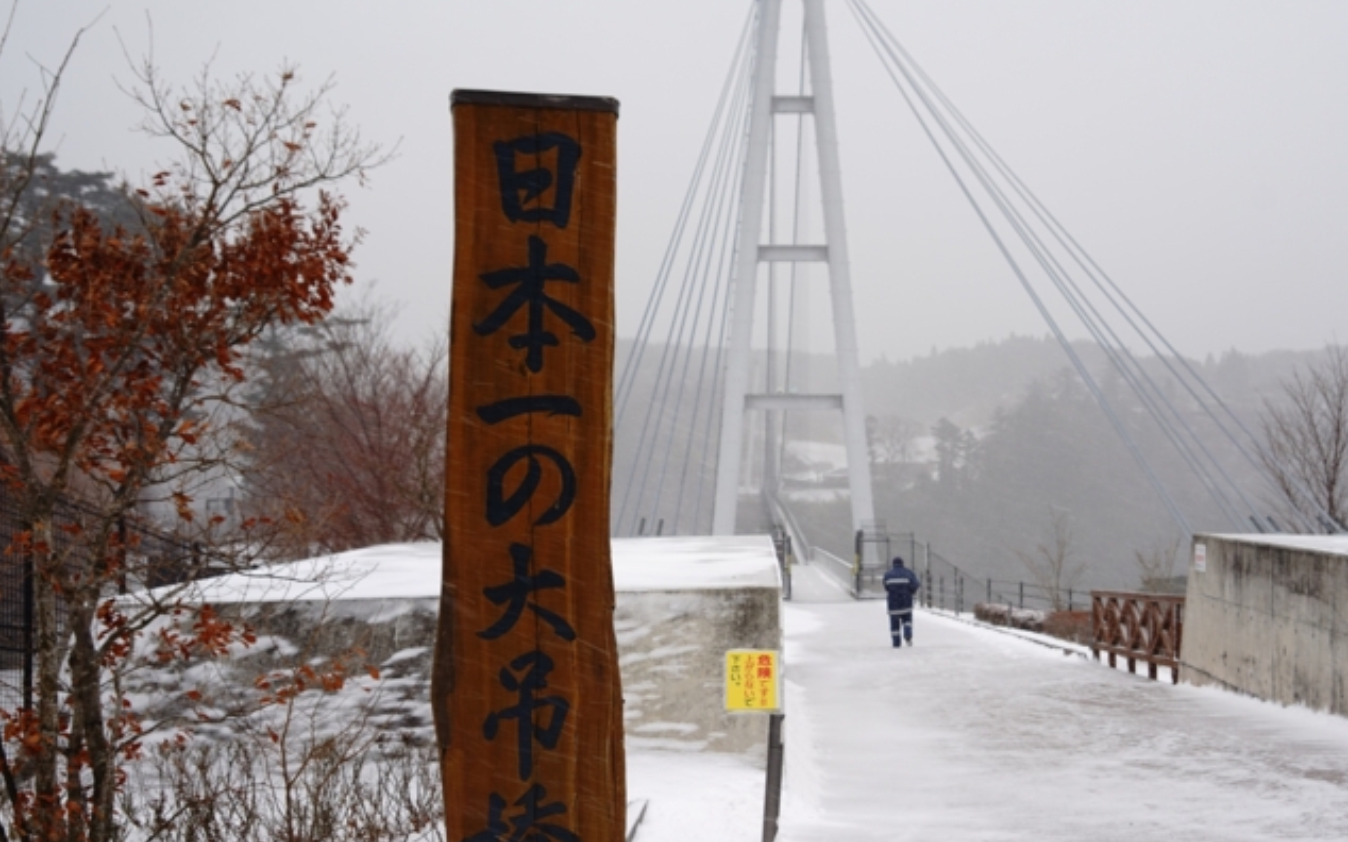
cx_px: 816
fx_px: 1653
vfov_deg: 28.6
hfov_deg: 44.1
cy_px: 459
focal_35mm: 45
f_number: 5.6
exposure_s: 1/60
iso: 100
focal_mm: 35
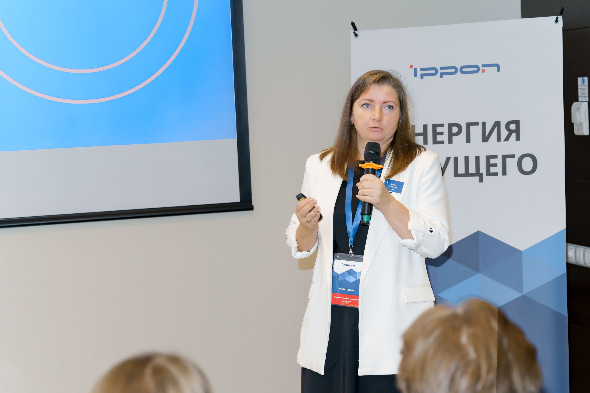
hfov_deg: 27.3
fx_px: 1213
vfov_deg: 18.4
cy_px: 196
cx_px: 295
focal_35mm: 74
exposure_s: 1/125
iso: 1600
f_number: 4.5
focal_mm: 74
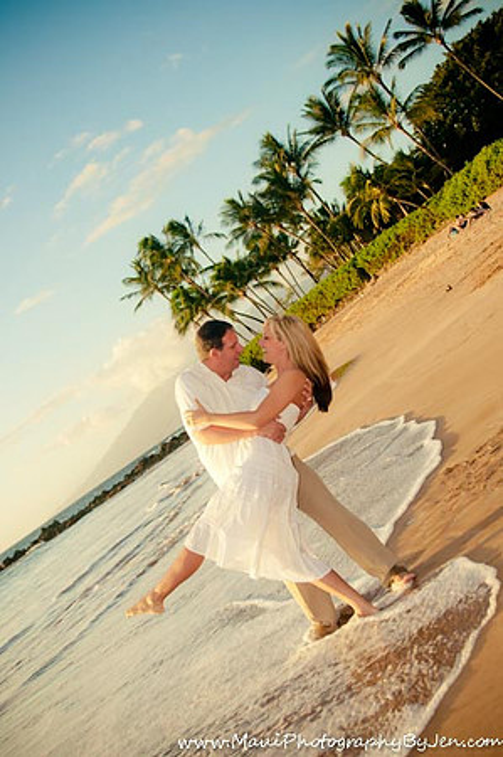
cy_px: 378
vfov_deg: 46.4
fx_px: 882
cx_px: 252
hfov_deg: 31.8
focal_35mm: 42
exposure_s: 1/1250
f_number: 2.8
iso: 200
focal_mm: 28
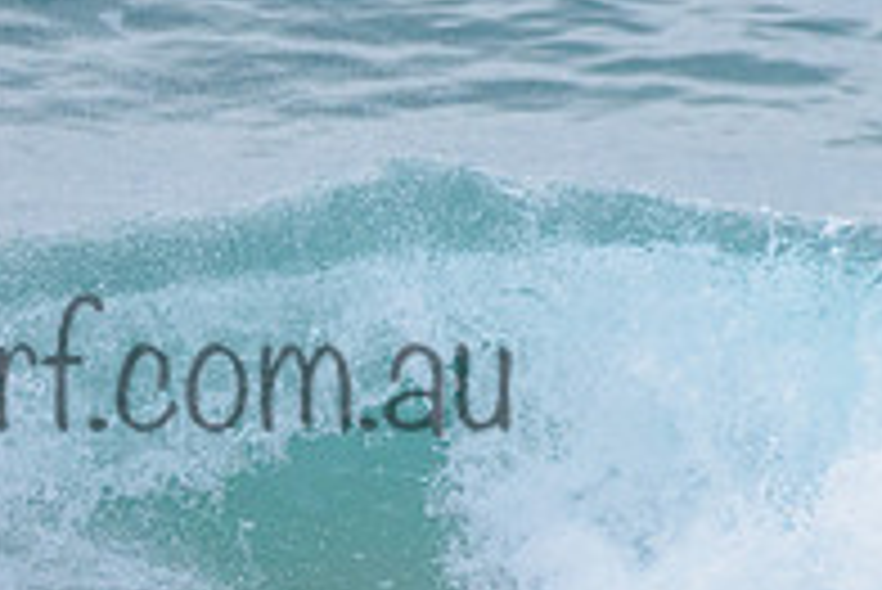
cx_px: -246
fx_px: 44425
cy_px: 211
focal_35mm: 1812
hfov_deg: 1.1
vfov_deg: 0.8
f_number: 5.6
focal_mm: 500
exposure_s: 1/2000
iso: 1400
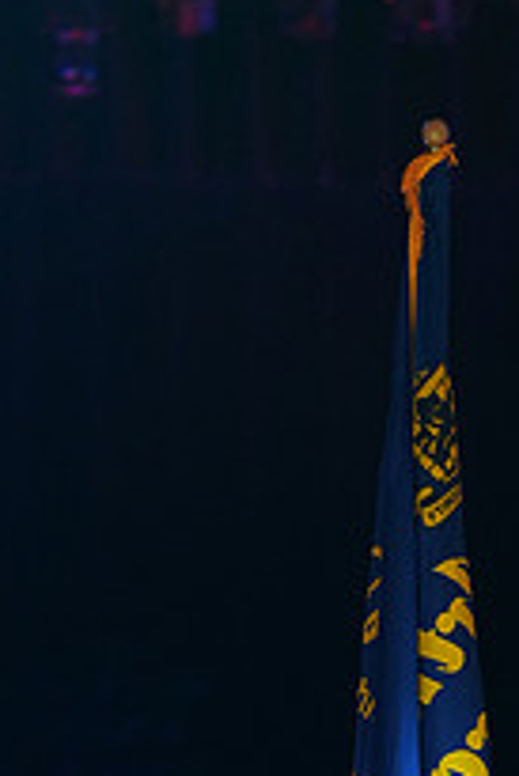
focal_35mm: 325
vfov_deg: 6.3
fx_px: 7016
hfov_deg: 4.2
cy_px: 1014
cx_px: 411
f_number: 2.8
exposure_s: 1/400
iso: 2500
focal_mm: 115
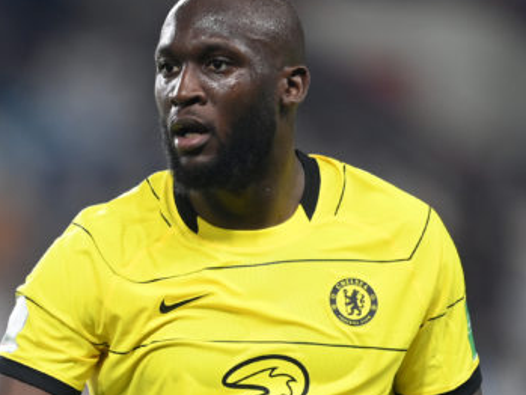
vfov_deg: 1.3
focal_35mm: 1127
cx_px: 93
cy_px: 424
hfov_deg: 1.8
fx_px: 17131
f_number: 2.8
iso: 1600
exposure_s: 1/1250
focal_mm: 400
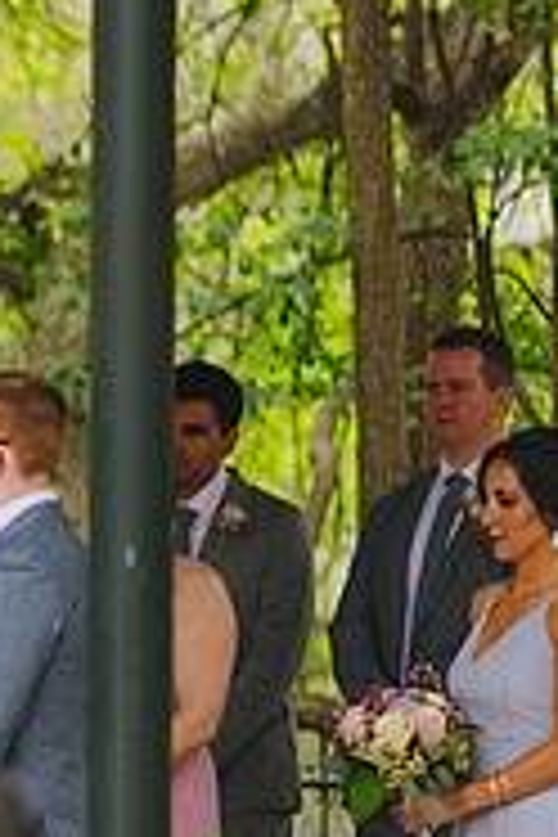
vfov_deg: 7.3
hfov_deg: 4.7
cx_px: -830
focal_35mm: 284
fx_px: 6602
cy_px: 512
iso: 80
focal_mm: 85
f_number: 2
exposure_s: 1/500
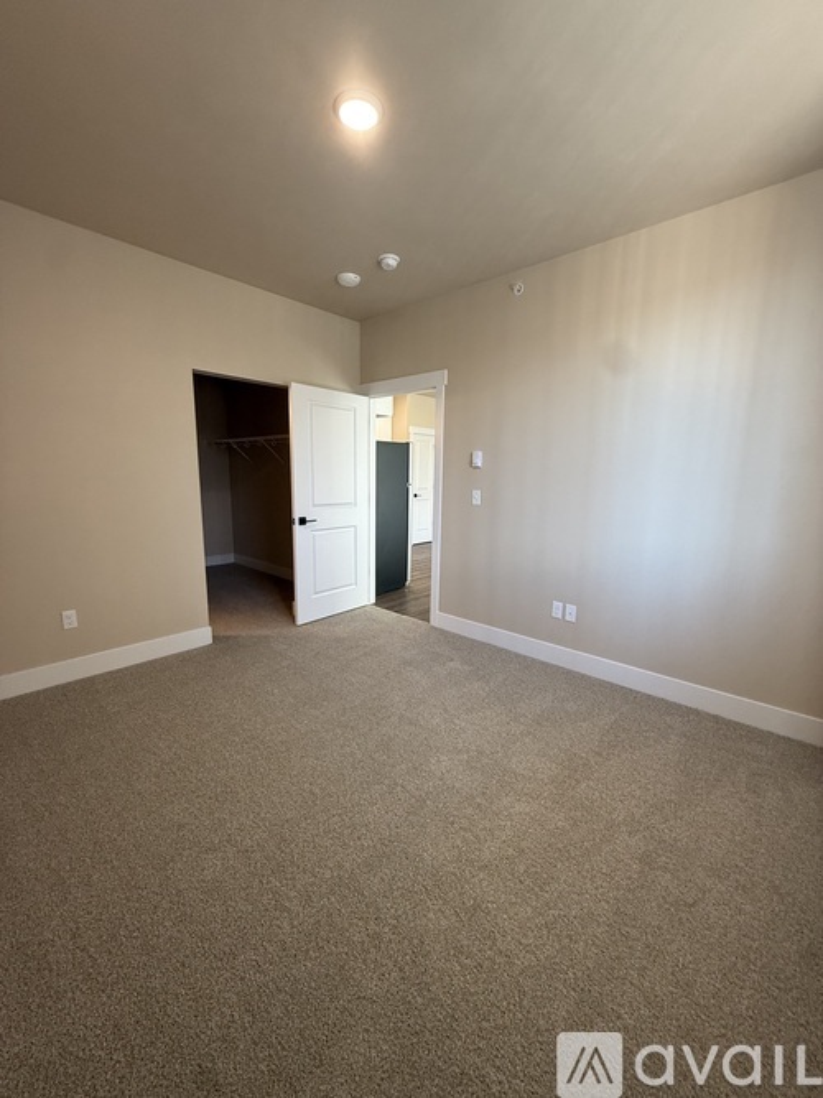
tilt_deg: -8.8
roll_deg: -2.2
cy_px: 549
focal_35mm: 14
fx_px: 444
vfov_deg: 102.1
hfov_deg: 85.7
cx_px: 412
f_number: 2.2
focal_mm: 2.22
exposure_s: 1/120
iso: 250
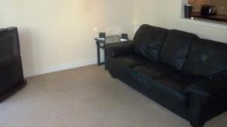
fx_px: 229
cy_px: 47
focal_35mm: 38
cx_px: 135
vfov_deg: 31.0
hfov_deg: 52.5
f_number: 3.3
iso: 320
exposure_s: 1/60
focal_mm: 4.1
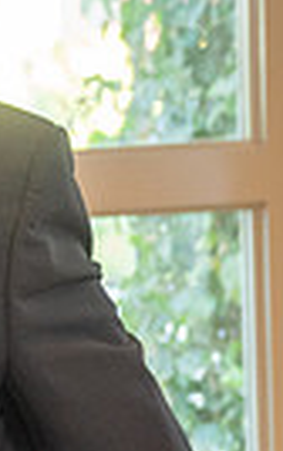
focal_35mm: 242
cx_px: -505
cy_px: 268
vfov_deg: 8.7
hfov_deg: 5.2
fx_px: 2980
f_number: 3.5
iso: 1250
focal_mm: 55
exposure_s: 1/125
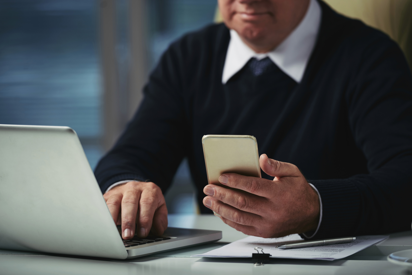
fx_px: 2289
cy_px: 138
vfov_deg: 6.9
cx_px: 206
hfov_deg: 10.3
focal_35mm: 200
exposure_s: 1/250
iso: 100
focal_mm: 200
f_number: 4
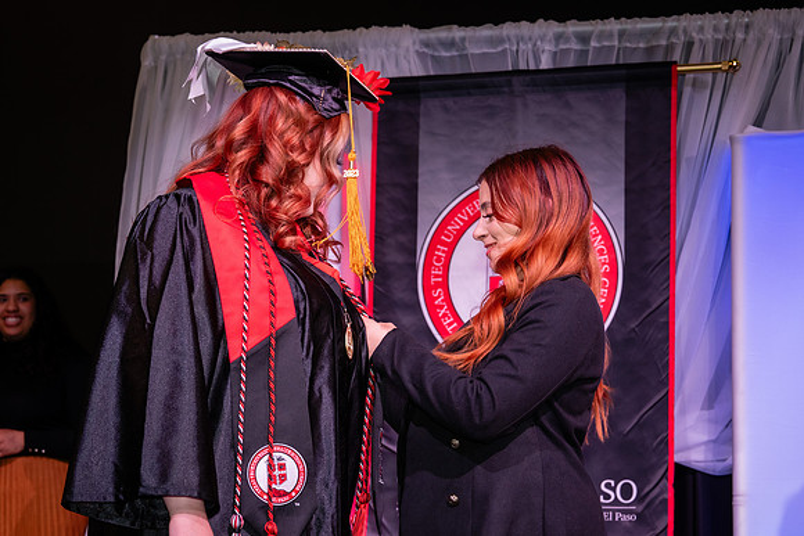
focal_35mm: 89
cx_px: 406
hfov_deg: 22.9
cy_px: 299
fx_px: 1985
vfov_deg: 15.4
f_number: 5.6
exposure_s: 1/160
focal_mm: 70
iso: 1000
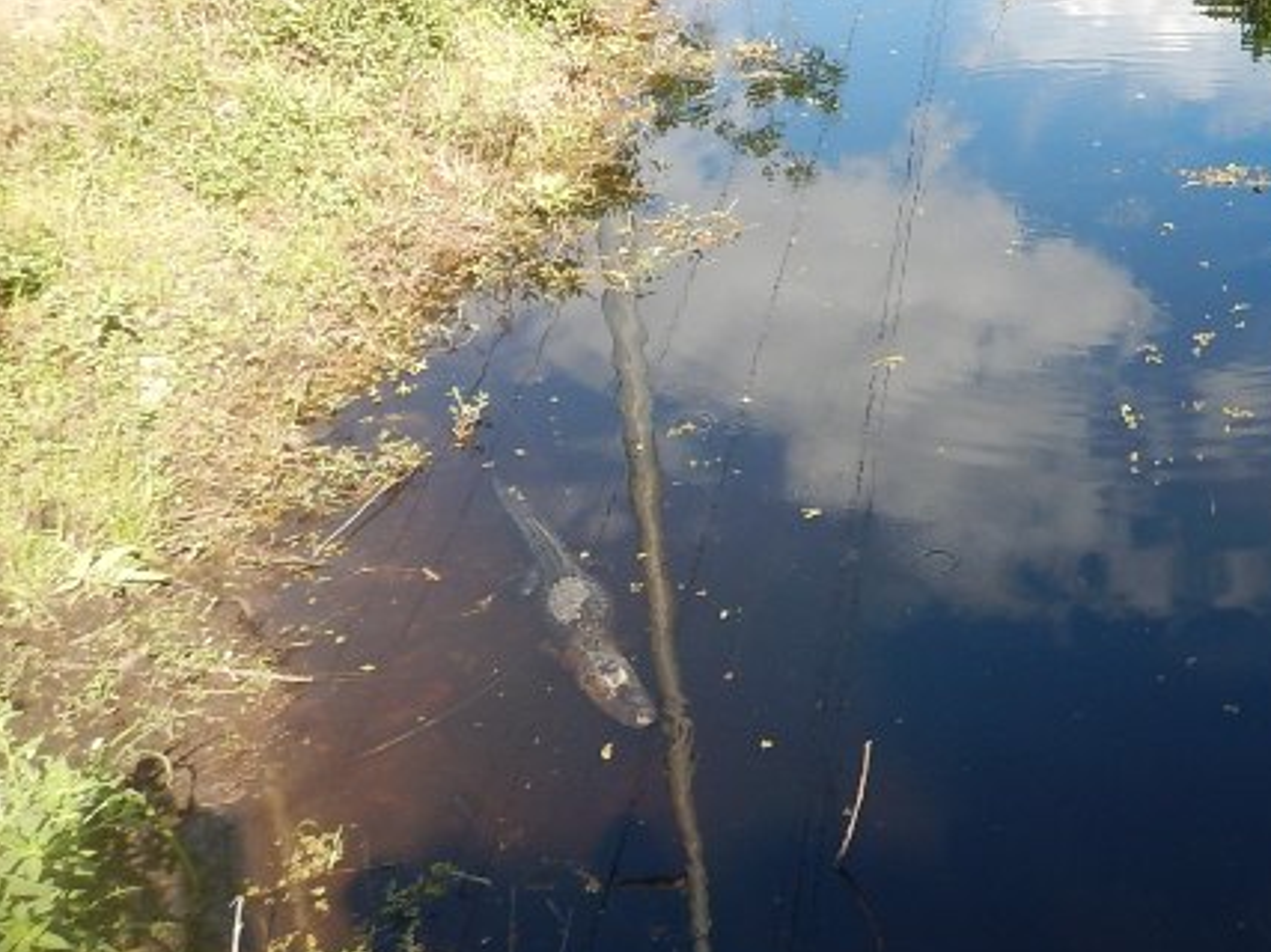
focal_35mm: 27
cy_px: 473
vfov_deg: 51.3
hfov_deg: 65.3
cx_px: 601
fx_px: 991
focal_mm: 4.3
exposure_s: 1/500
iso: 125
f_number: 2.8
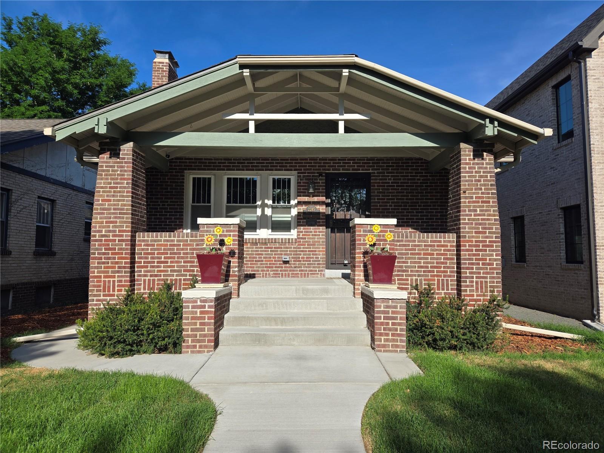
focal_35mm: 23
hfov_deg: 73.9
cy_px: 226
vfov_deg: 58.9
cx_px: 302
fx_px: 401
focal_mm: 5.4
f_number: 1.8
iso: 25
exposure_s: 1/1505
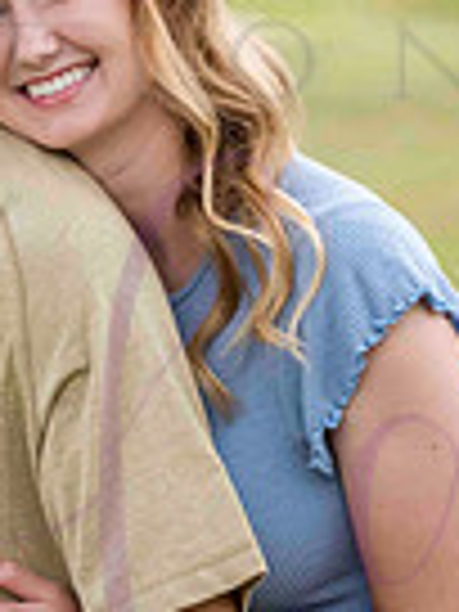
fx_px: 6294
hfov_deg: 4.2
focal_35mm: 356
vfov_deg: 5.6
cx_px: 9
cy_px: 220
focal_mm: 112
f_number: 5
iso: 400
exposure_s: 1/320
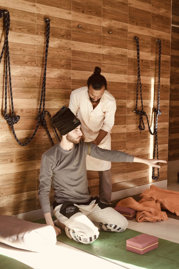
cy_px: 134
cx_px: 90
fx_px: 373
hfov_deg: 27.0
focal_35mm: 50
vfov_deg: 39.6
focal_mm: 50
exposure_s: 1/160
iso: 1000
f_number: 4
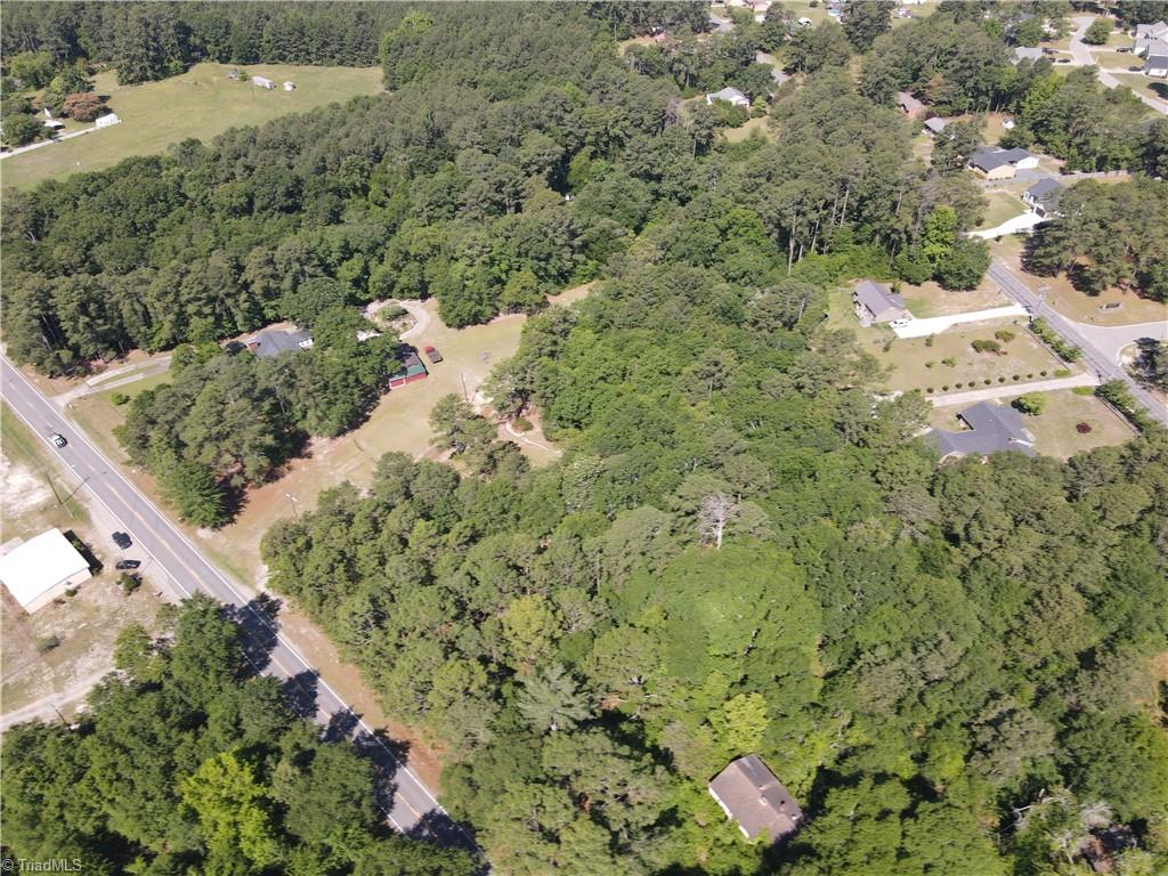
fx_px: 810
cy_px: 438
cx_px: 584
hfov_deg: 71.6
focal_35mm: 24
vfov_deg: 56.8
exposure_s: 1/20
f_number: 2.8
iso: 100
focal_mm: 4.5
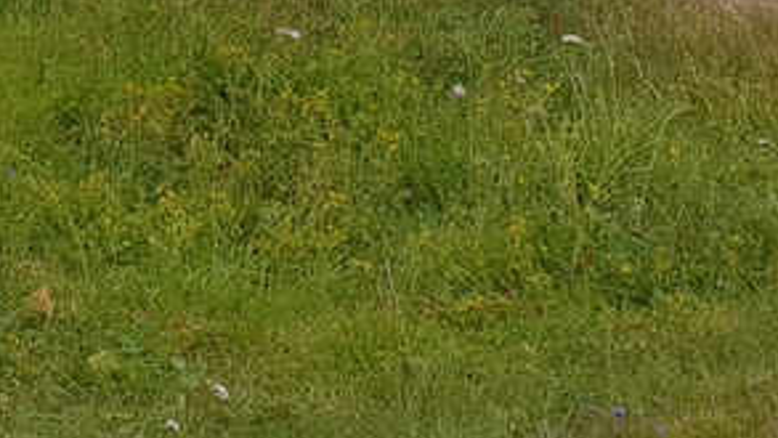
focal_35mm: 116
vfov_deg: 9.3
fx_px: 2394
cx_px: -579
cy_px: -619
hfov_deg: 16.0
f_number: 2.4
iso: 50
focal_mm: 4.3
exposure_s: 1/1395
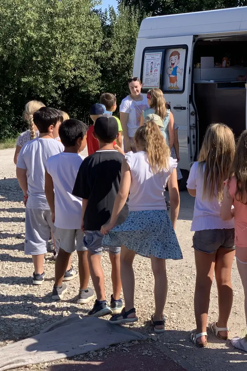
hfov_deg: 18.4
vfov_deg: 27.7
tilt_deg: -8.0
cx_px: 223
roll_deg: +1.8
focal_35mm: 73
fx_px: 751
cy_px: 184
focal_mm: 6
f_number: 2.4
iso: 16
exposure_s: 1/685
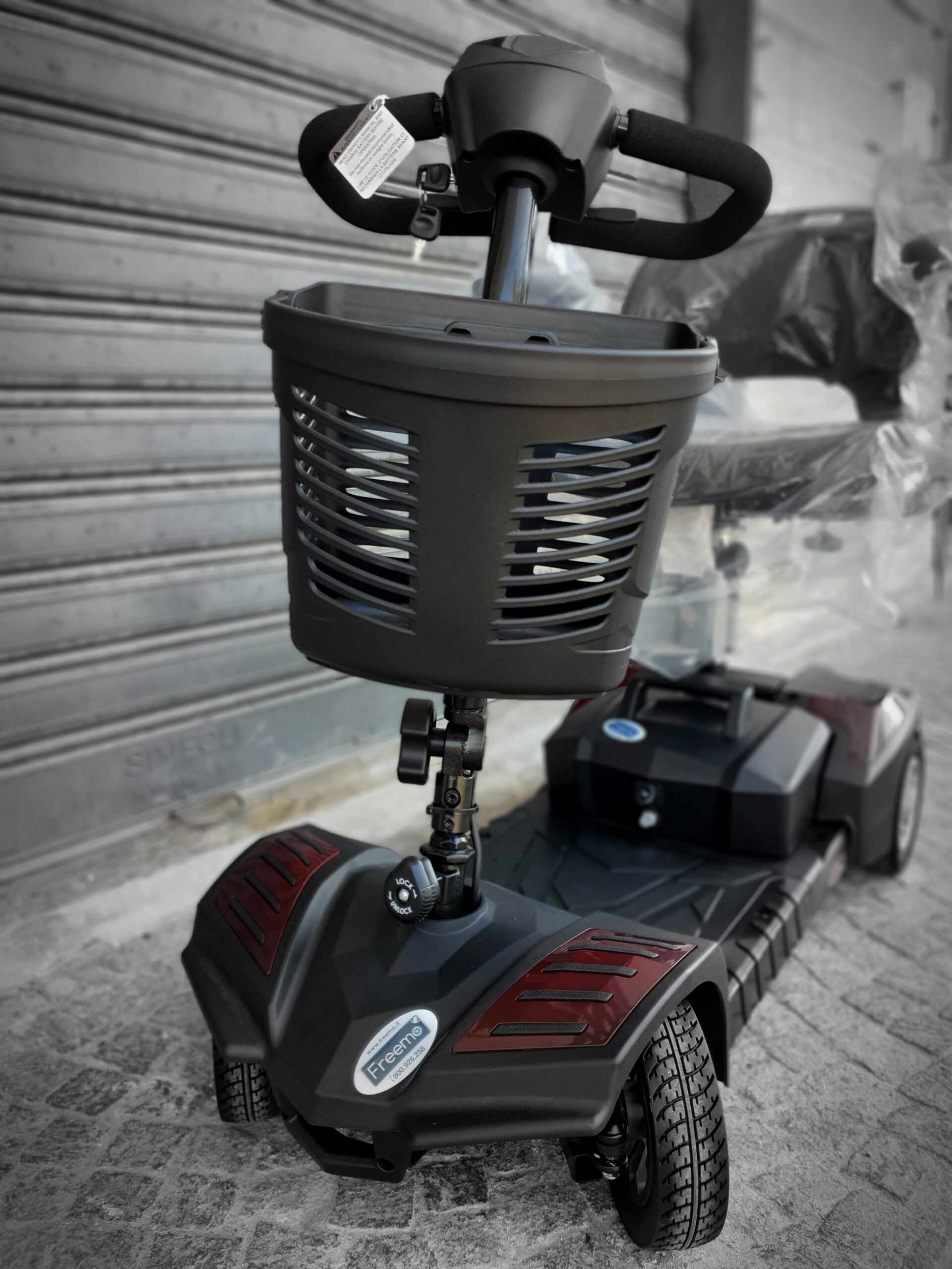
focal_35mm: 26
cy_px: 634
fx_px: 953
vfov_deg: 67.3
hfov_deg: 53.1
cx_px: 476
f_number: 1.5
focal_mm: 4.3
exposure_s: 1/163
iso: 50
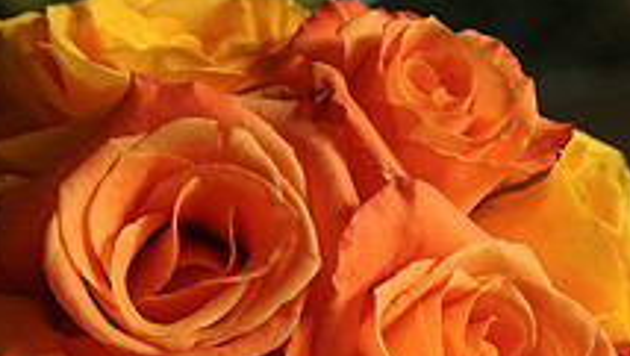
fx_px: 1706
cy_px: 491
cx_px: 177
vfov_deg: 11.5
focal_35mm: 102
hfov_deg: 20.8
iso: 500
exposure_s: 1/250
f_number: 5
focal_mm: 36
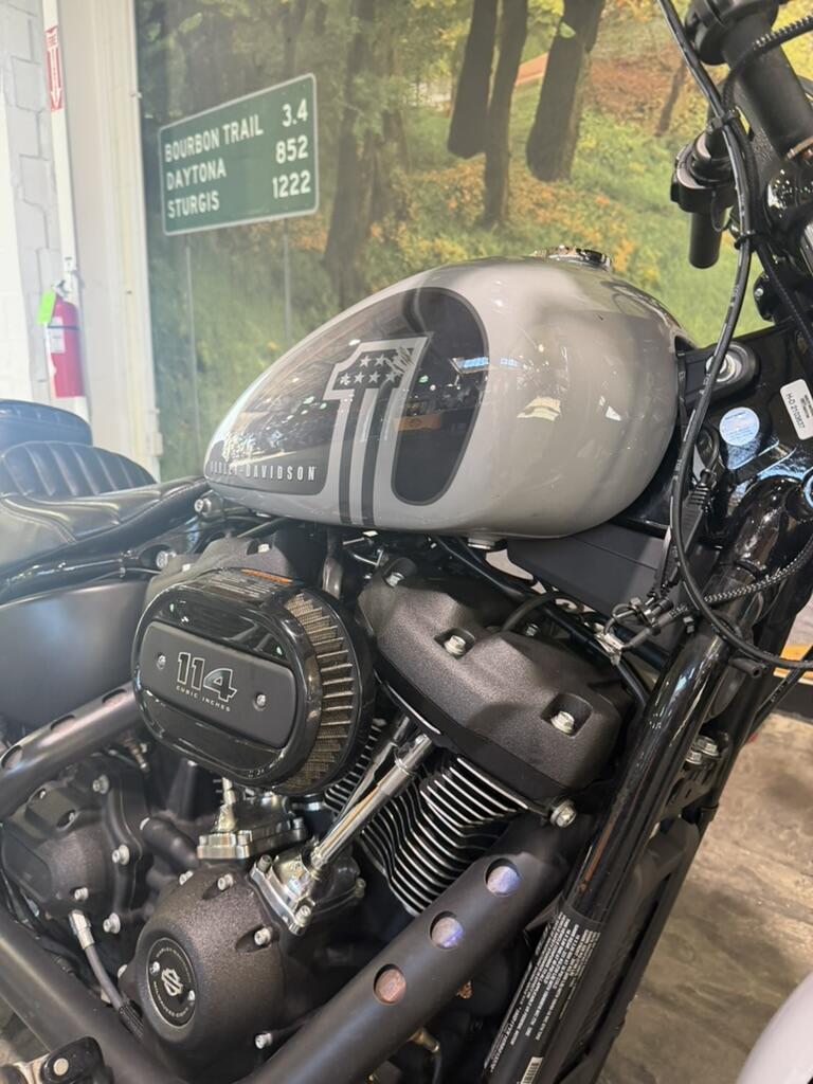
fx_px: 752
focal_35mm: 24
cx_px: 406
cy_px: 542
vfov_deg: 71.6
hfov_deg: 56.8
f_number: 1.78
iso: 200
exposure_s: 1/60
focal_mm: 6.76
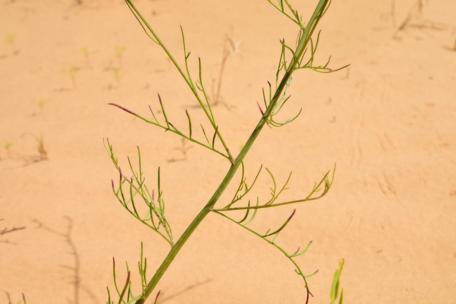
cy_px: 152
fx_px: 950
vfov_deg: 18.2
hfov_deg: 27.0
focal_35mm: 75
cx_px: 228
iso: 100
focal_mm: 50
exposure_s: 1/200
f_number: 11
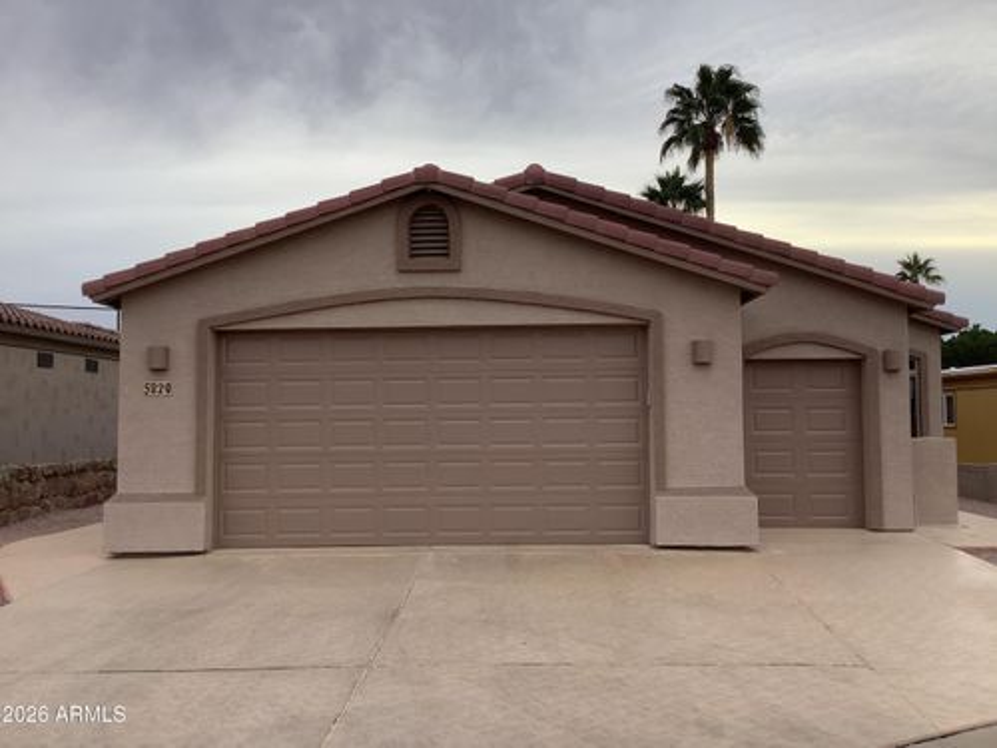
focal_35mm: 31
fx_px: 893
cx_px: 498
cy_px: 374
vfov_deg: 45.4
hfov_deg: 58.4
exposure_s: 1/215
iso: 25
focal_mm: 3.3
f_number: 2.4
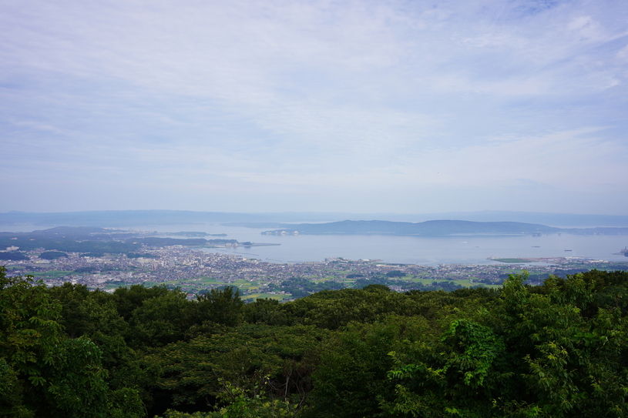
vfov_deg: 37.8
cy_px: 209
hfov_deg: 54.4
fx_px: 610
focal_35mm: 35
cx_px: 314
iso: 100
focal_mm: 35
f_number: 5.6
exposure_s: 1/640
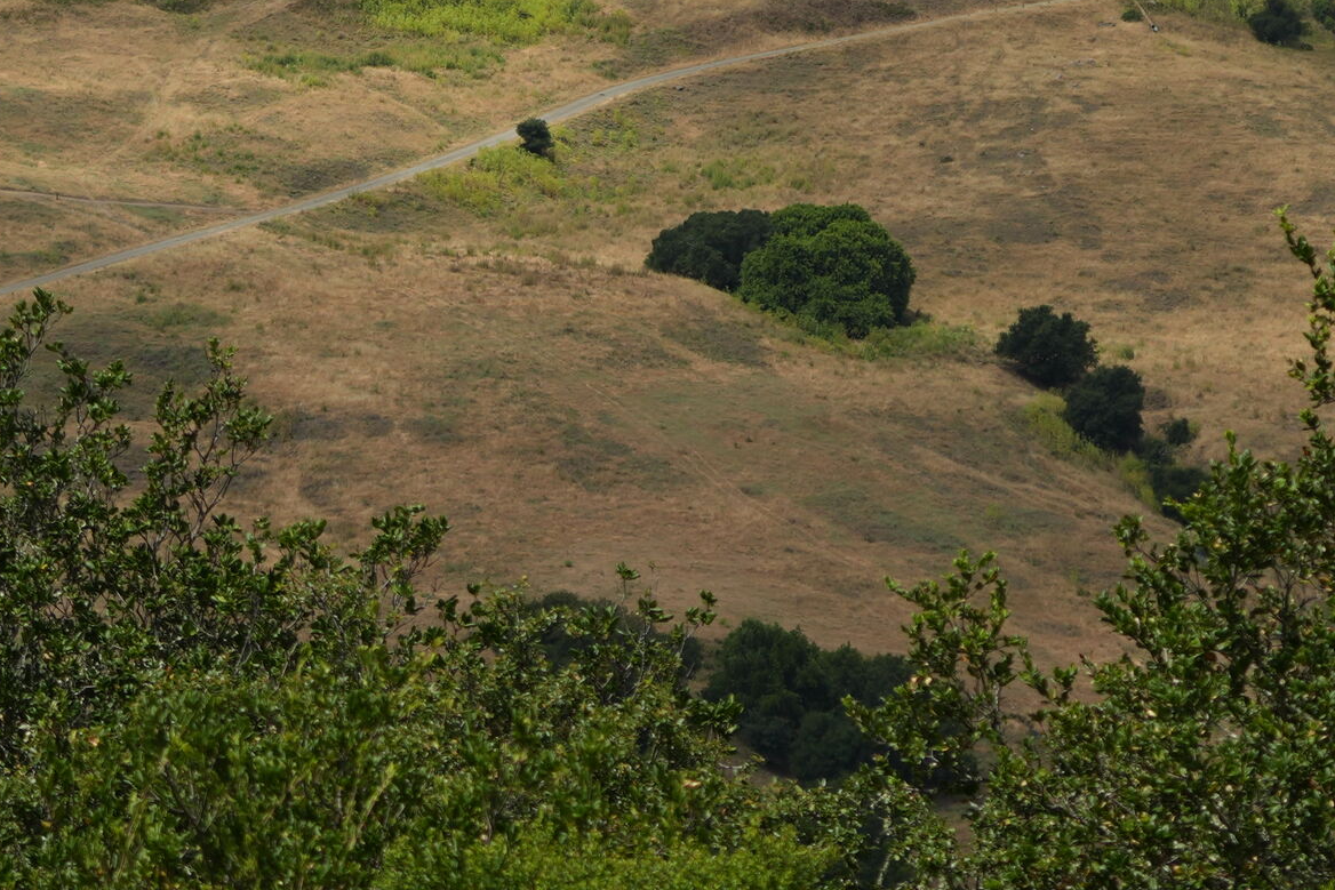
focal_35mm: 233
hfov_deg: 8.8
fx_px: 8641
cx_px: 495
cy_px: -417
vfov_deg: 5.8
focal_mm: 63
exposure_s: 1/1250
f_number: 5
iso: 125
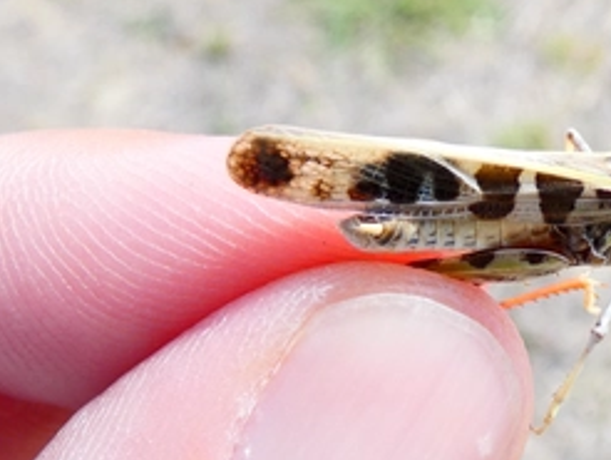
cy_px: 303
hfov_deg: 35.6
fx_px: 919
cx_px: 484
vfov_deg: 27.9
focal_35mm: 52
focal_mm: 3.6
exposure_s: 1/400
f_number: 2.8
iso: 80
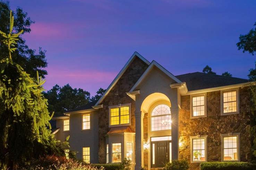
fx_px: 185
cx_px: 125
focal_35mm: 26
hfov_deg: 69.4
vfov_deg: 46.0
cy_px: 145
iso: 640
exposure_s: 1.9
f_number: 4
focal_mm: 10
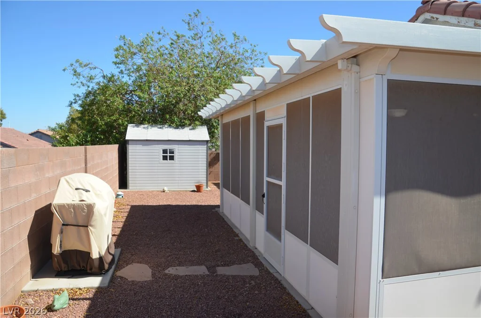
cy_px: 159
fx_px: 400
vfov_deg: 43.4
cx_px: 240
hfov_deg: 62.0
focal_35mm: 30
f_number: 8
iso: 100
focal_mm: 20
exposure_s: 1/250
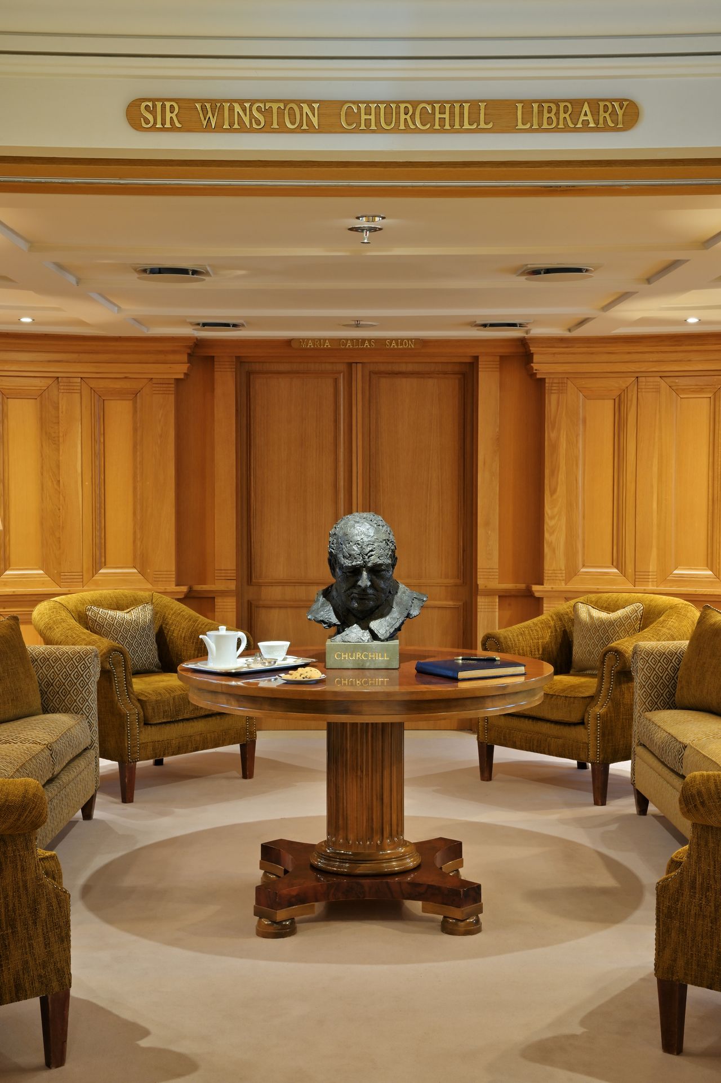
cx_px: 360
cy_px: 542
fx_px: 1534
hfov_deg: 26.4
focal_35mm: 51
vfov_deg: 38.9
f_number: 22
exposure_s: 6
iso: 100
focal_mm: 51
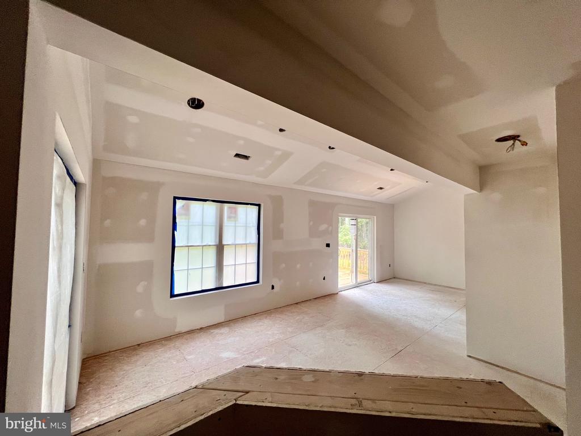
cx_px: 290
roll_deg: -0.3
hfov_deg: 106.2
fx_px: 218
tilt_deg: +2.0
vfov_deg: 89.9
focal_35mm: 13
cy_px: 218
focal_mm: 1.57
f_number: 1.8
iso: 125
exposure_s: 1/99
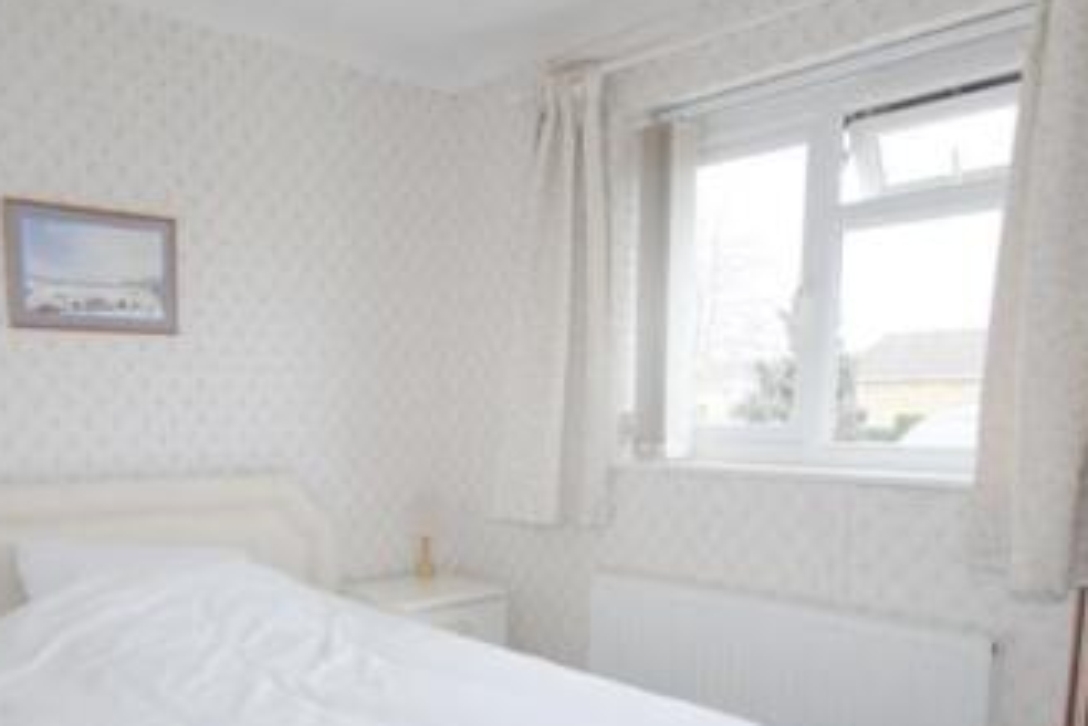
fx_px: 907
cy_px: 545
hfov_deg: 61.6
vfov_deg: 42.3
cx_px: 458
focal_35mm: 30
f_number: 4
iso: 1000
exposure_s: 1/160
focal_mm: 10
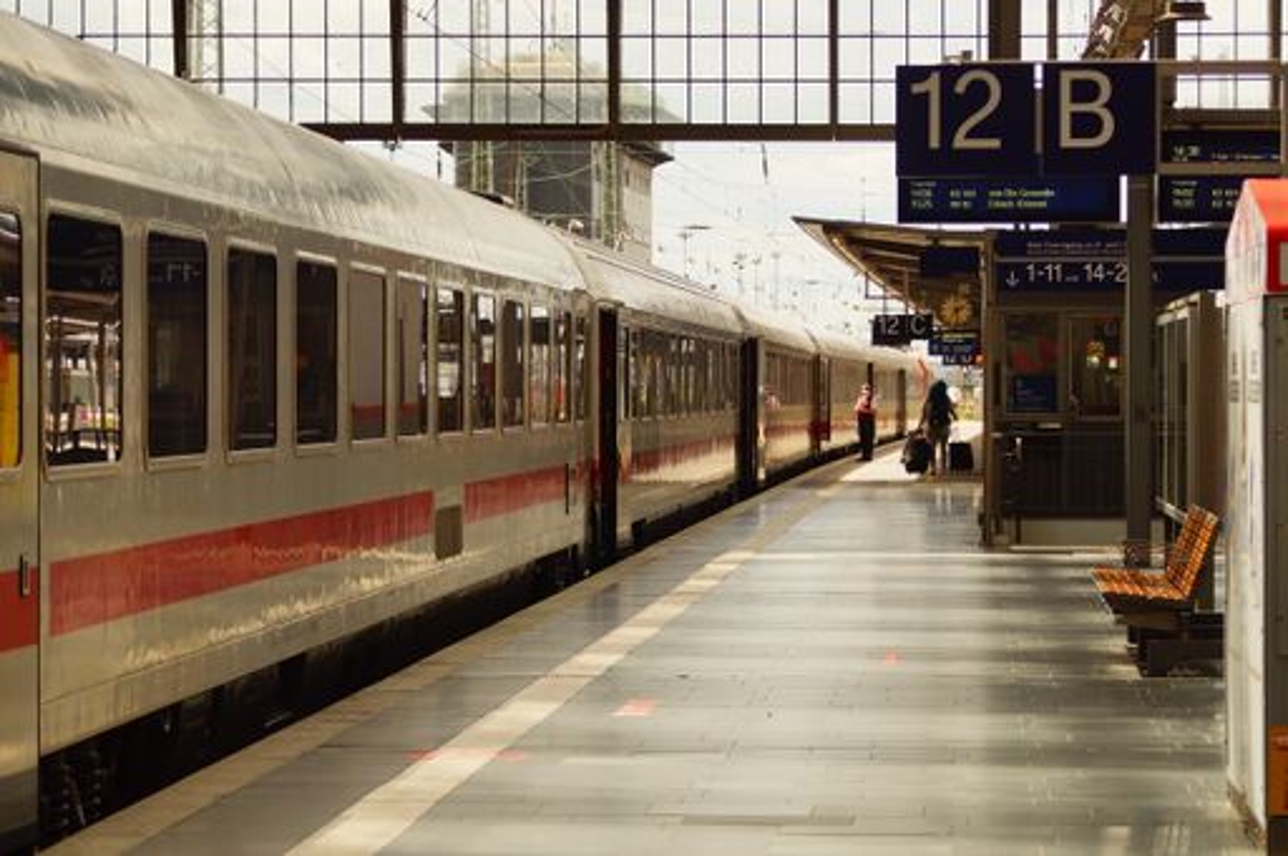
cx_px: 644
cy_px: 428
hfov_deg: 17.1
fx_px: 4288
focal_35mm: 120
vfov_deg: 11.4
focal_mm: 80
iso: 100
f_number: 8
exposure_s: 1/200
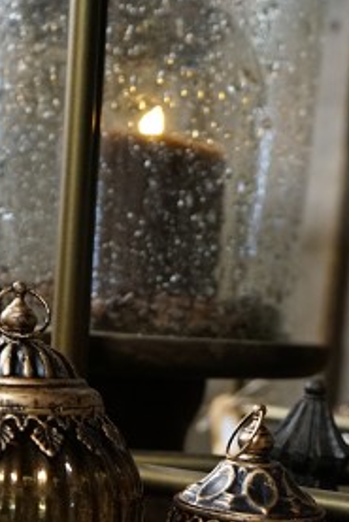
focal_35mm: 65
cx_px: 151
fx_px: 944
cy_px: 499
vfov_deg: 29.3
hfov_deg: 20.9
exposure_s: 1/60
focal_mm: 30
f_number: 3.5
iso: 4000
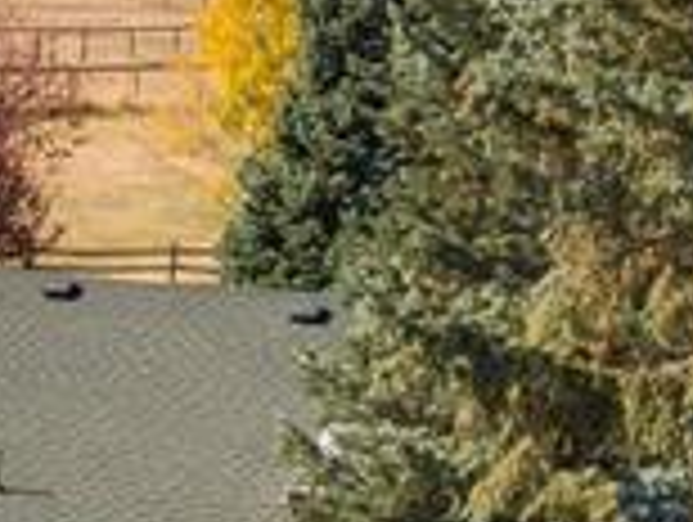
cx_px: -320
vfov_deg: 8.6
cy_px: 340
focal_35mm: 174
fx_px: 3489
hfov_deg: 11.0
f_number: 3.5
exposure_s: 1/15
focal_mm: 7.23
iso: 100
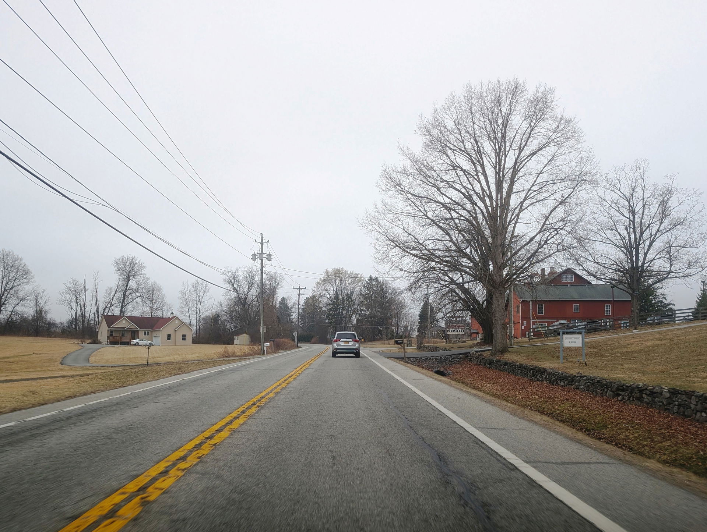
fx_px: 491
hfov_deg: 71.5
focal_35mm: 24
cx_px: 354
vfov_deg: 56.9
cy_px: 266
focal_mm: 6.9
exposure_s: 1/310
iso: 27
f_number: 1.68
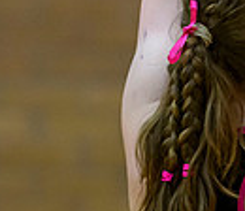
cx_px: 380
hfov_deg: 1.6
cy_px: -85
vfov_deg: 1.4
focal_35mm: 1166
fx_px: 8714
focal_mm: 190
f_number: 3.2
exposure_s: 1/800
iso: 4000
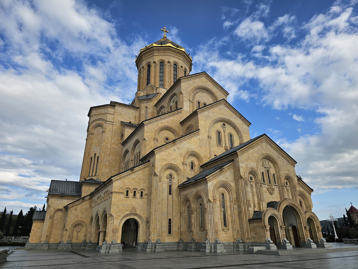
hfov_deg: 73.9
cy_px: 134
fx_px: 238
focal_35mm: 23
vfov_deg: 58.9
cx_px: 179
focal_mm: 6.3
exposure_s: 1/907
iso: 10
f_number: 1.7
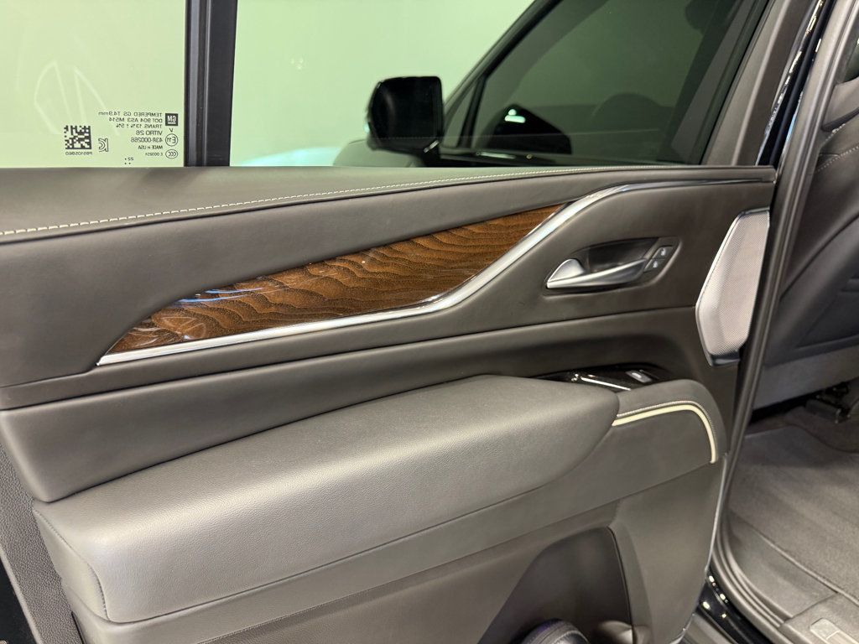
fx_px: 596
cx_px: 430
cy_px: 322
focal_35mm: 24
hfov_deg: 71.6
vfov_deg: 56.8
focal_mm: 6.76
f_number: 1.78
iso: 250
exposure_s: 1/60
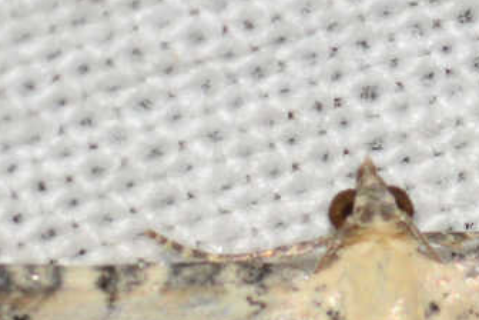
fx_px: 5708
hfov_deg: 4.8
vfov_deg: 3.2
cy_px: 394
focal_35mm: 429
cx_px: 372
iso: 100
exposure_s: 1/200
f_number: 20
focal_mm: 100
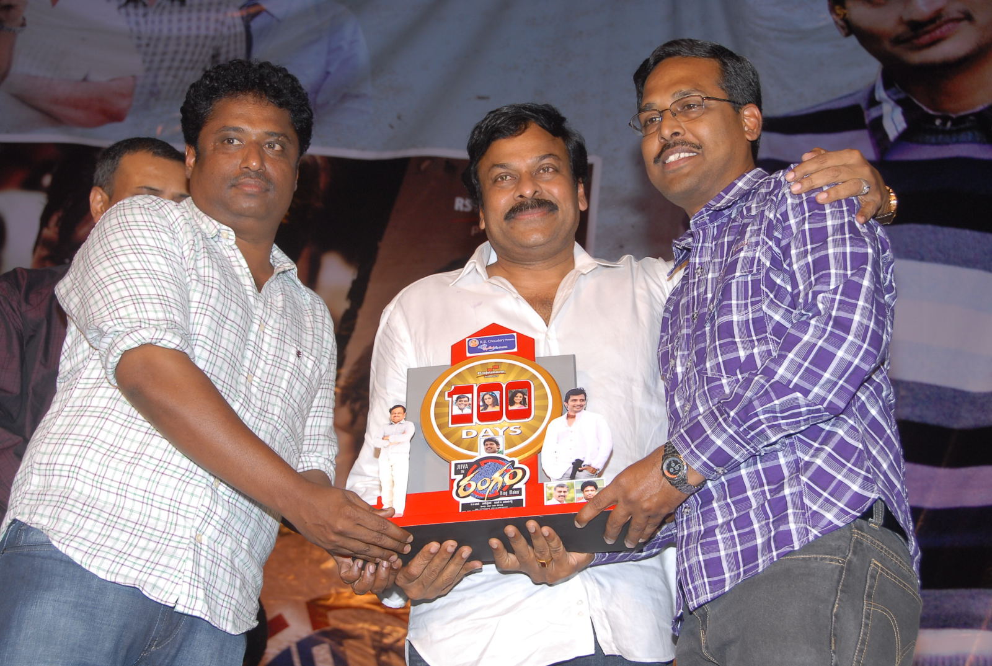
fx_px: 1822
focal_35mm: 66
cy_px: 333
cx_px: 496
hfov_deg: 30.5
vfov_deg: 20.7
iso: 320
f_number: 6.3
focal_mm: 44
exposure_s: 1/125
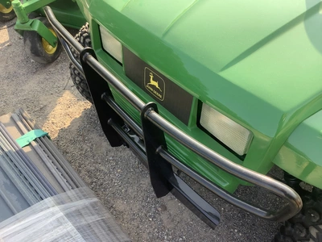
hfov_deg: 58.4
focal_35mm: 31
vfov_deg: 45.4
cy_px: 121
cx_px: 161
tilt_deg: -51.0
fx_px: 288
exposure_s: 1/152
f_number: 2.4
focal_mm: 3.3
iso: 25
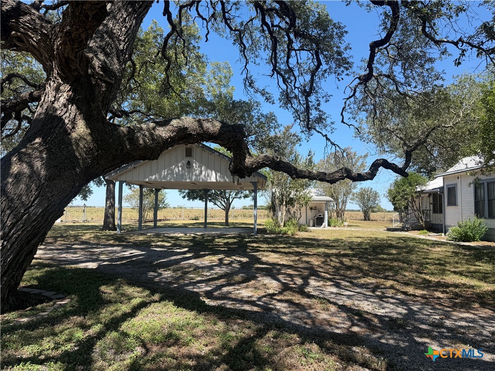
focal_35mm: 24
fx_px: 343
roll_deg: +0.0
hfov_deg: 71.6
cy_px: 186
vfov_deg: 56.8
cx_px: 248
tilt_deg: +3.6
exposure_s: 1/1949
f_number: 1.78
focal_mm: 6.76
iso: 80
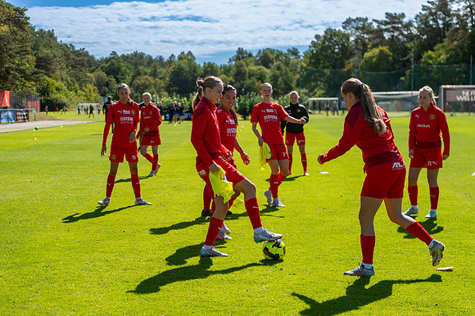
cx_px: 238
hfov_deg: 27.7
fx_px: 963
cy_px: 158
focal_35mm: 73
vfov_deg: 18.6
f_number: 3.2
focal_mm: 70
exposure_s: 1/2500
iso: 125
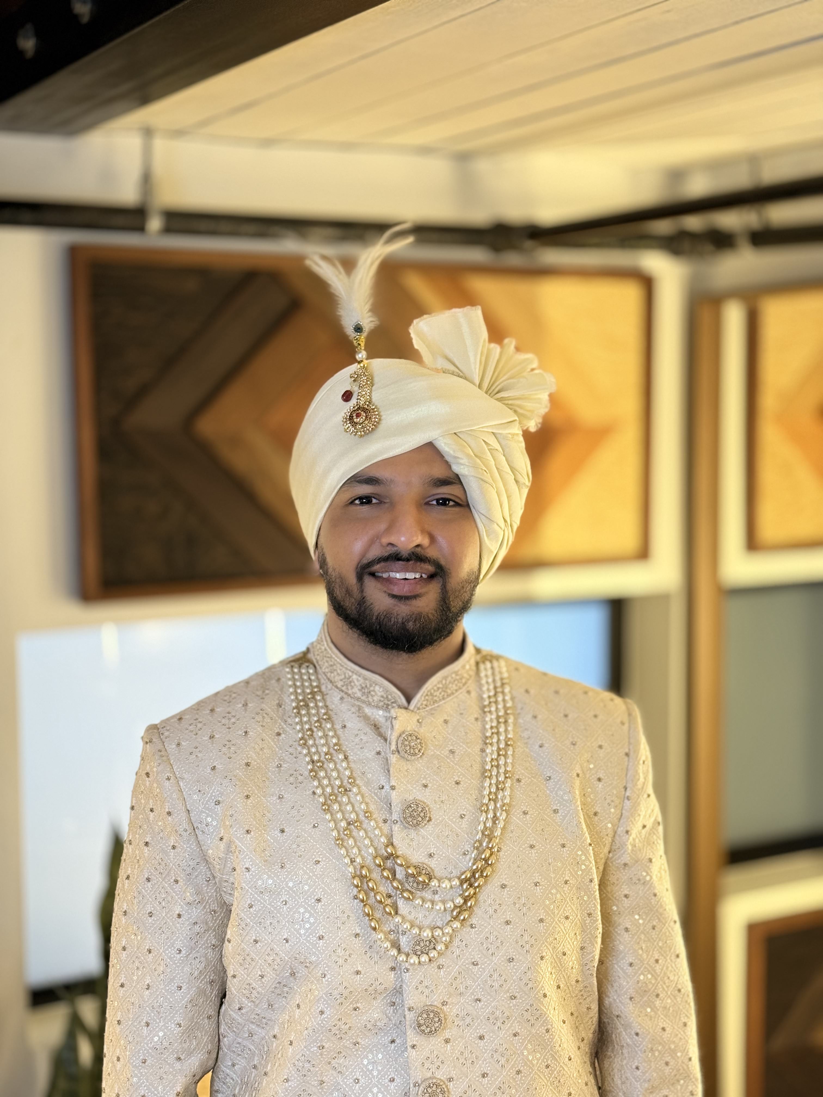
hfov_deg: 30.3
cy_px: 548
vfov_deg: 39.7
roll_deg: +0.4
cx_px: 412
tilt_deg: -5.1
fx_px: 1522
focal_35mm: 48
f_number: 1.78
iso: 250
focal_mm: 6.76
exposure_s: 1/40
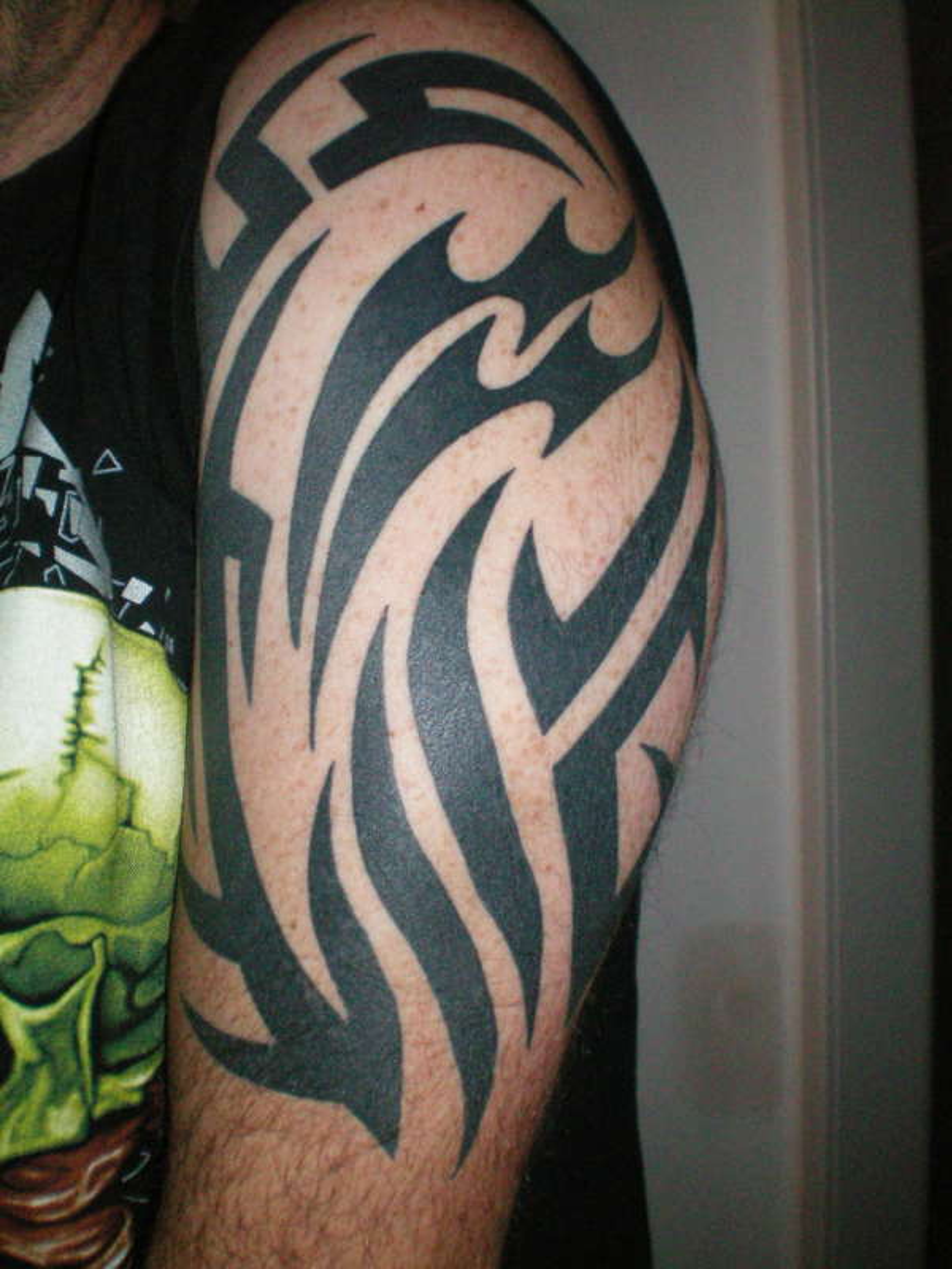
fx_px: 1393
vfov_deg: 49.0
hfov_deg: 37.7
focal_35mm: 38
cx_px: 476
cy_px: 634
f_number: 4.6
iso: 400
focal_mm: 6.3
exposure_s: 1/60
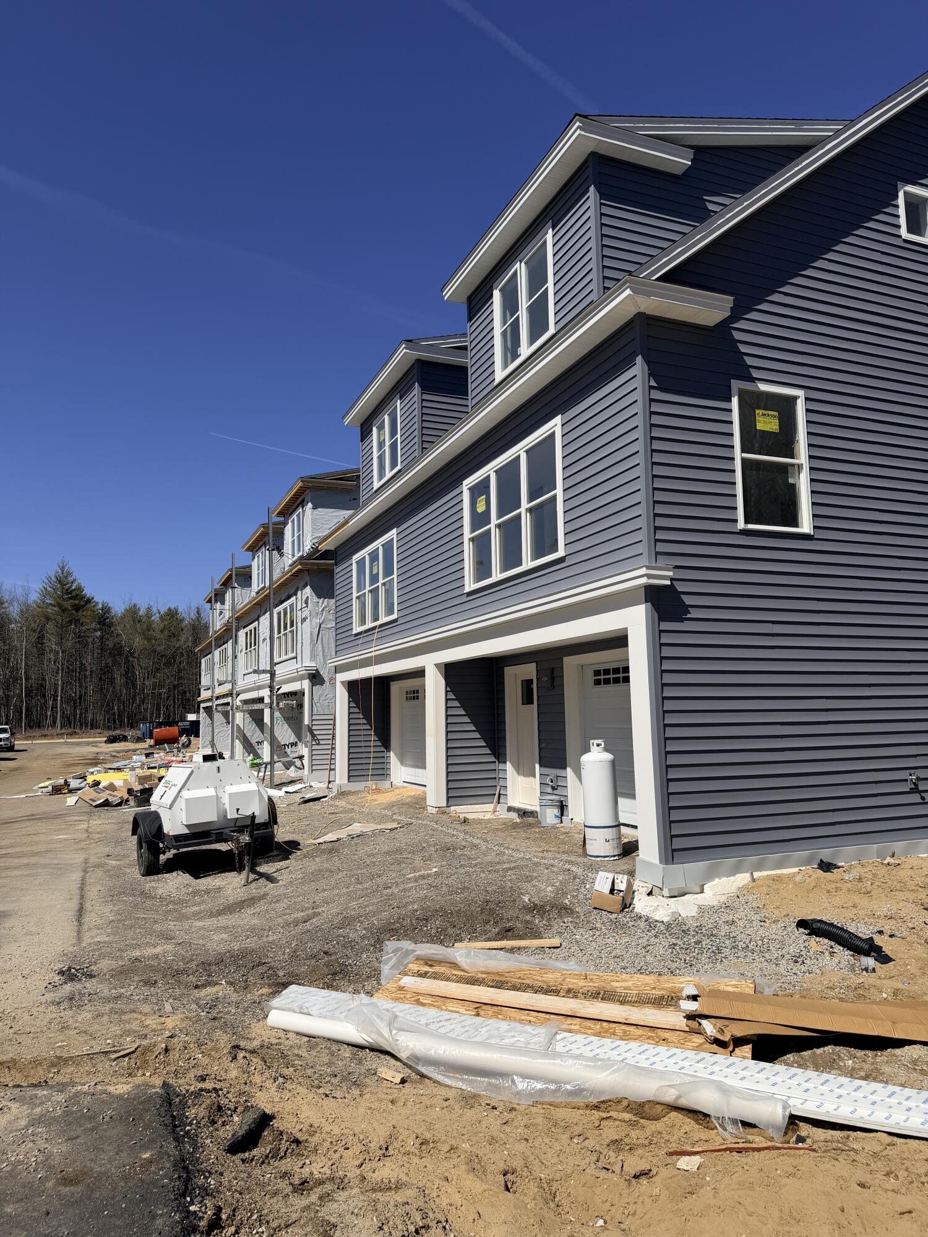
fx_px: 858
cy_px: 618
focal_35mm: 24
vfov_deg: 71.6
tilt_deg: +6.4
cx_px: 464
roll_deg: +0.7
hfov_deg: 56.8
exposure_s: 1/10309
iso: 80
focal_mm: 6.76
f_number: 1.78
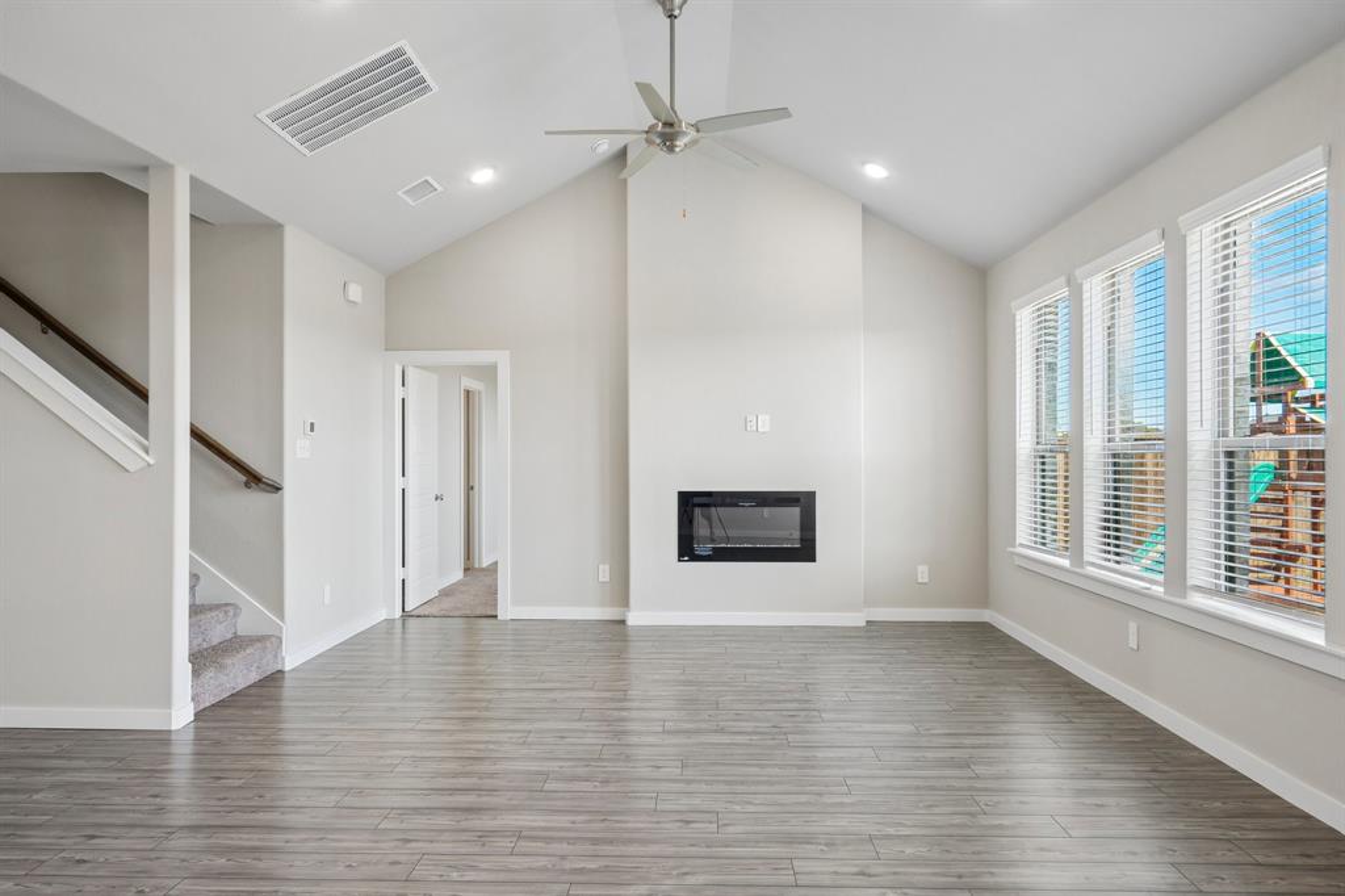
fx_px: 822
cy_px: 448
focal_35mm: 22
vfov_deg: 57.2
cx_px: 672
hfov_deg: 78.6
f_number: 8
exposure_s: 1/30
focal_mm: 22
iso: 400
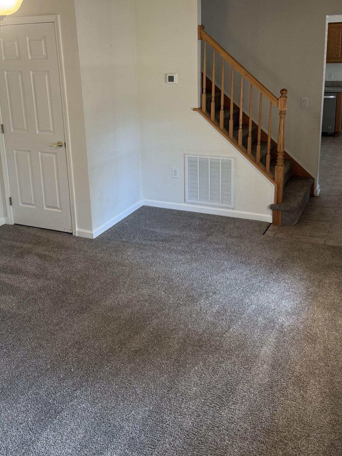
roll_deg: +2.1
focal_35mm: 35
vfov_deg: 51.9
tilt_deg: -14.1
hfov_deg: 40.7
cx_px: 154
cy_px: 161
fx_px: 461
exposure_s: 1/120
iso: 160
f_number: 1.78
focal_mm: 6.76
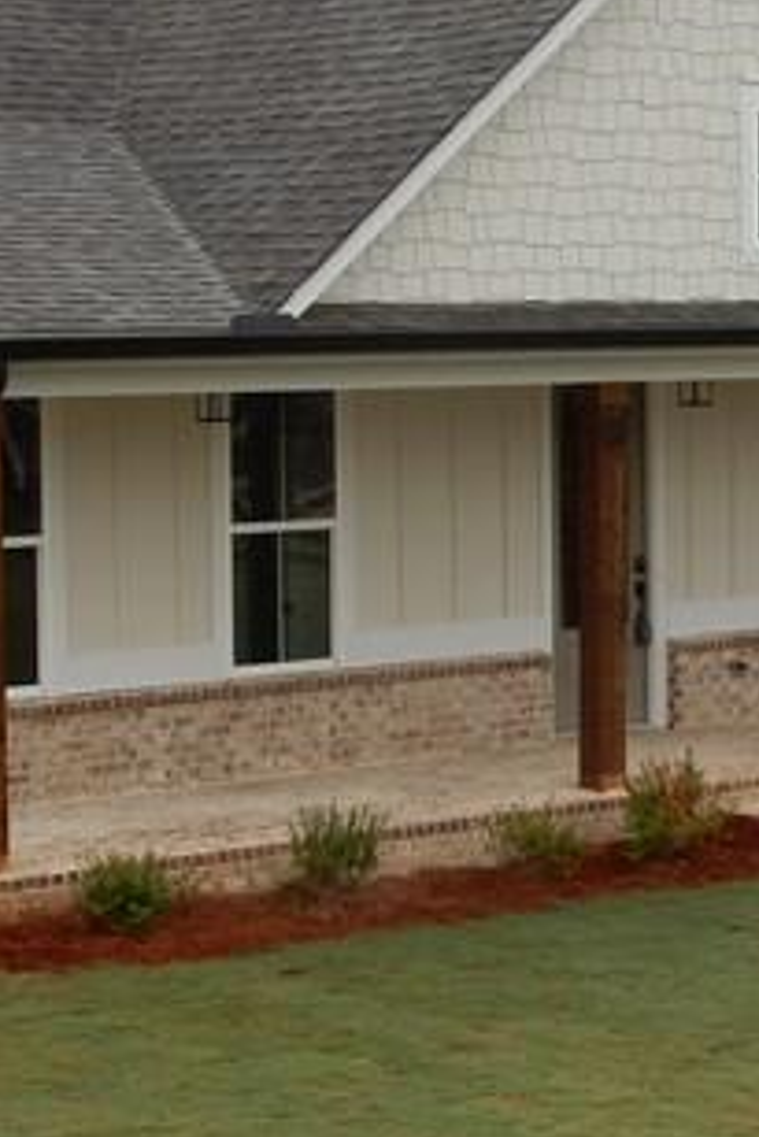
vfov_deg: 19.6
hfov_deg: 13.1
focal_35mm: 104
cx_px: 644
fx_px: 3285
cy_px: 559
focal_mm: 5.4
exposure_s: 1/320
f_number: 4
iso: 125
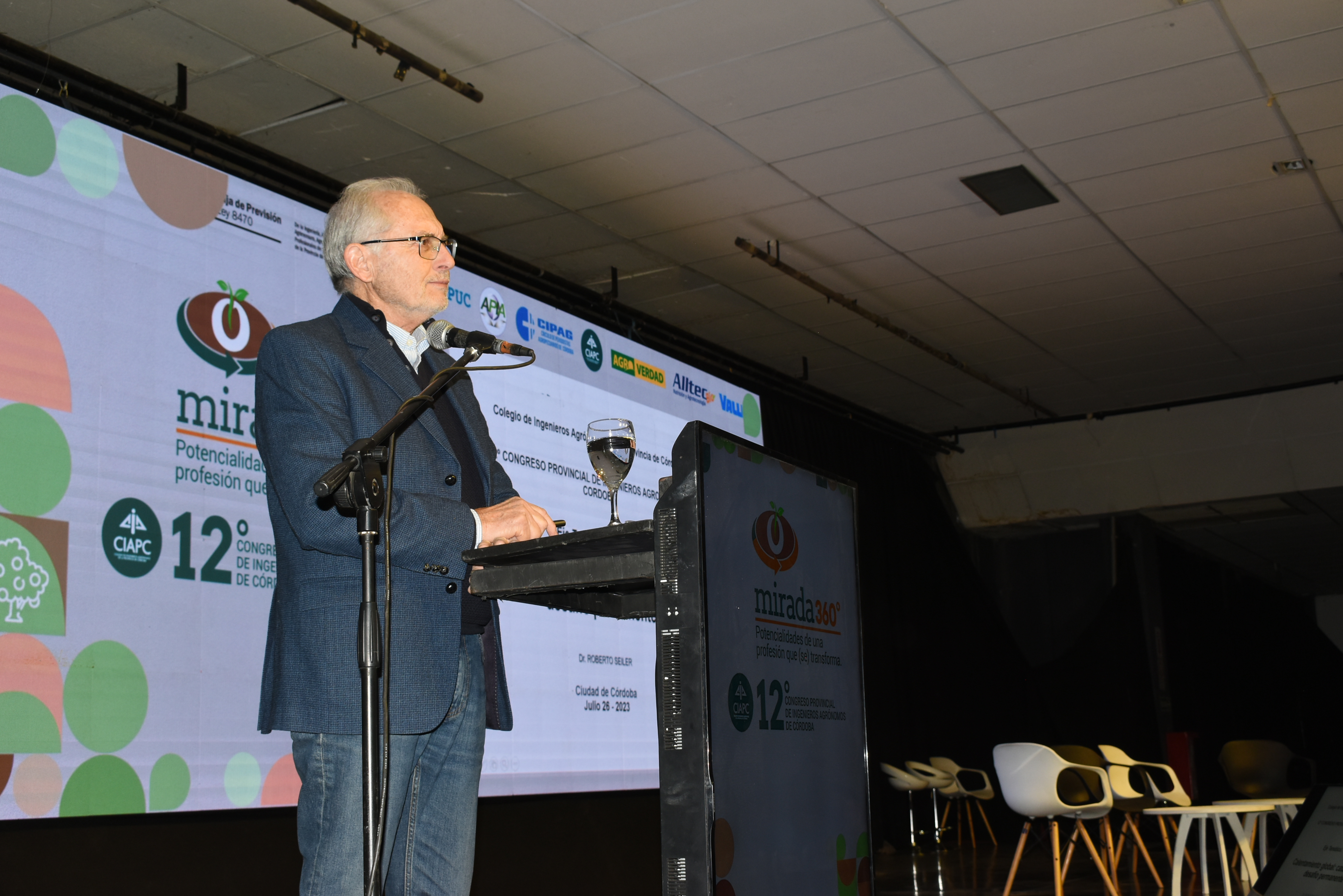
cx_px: 672
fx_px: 1623
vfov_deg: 30.9
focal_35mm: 44
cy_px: 448
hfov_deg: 45.0
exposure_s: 1/60
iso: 500
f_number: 7.1
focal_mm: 29
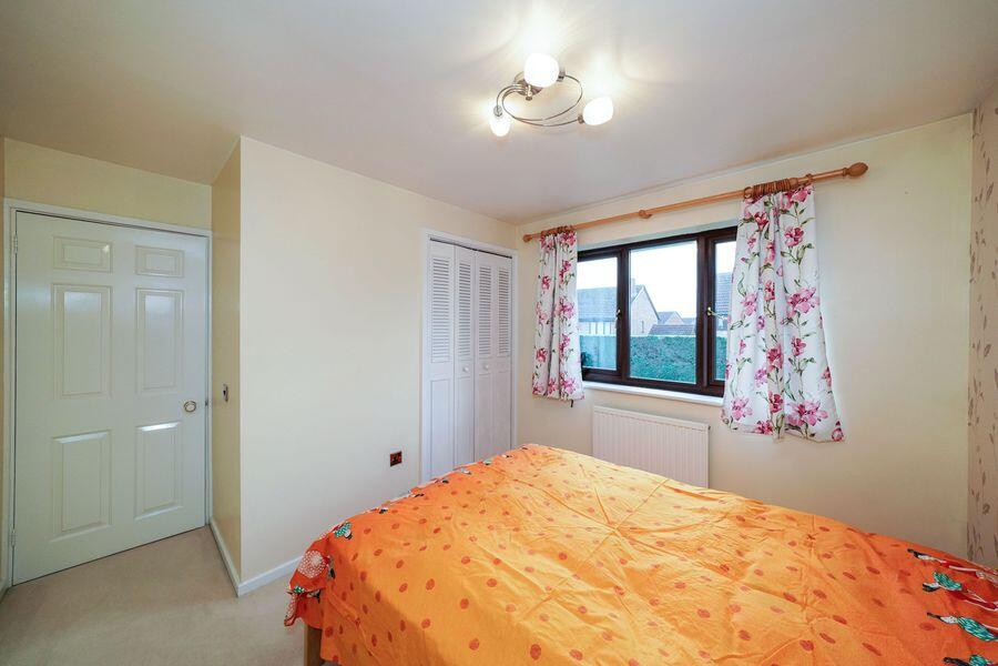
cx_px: 499
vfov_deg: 90.0
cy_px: 333
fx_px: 333
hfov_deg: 112.6
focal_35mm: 12
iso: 800
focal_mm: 12
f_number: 9
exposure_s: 1/50
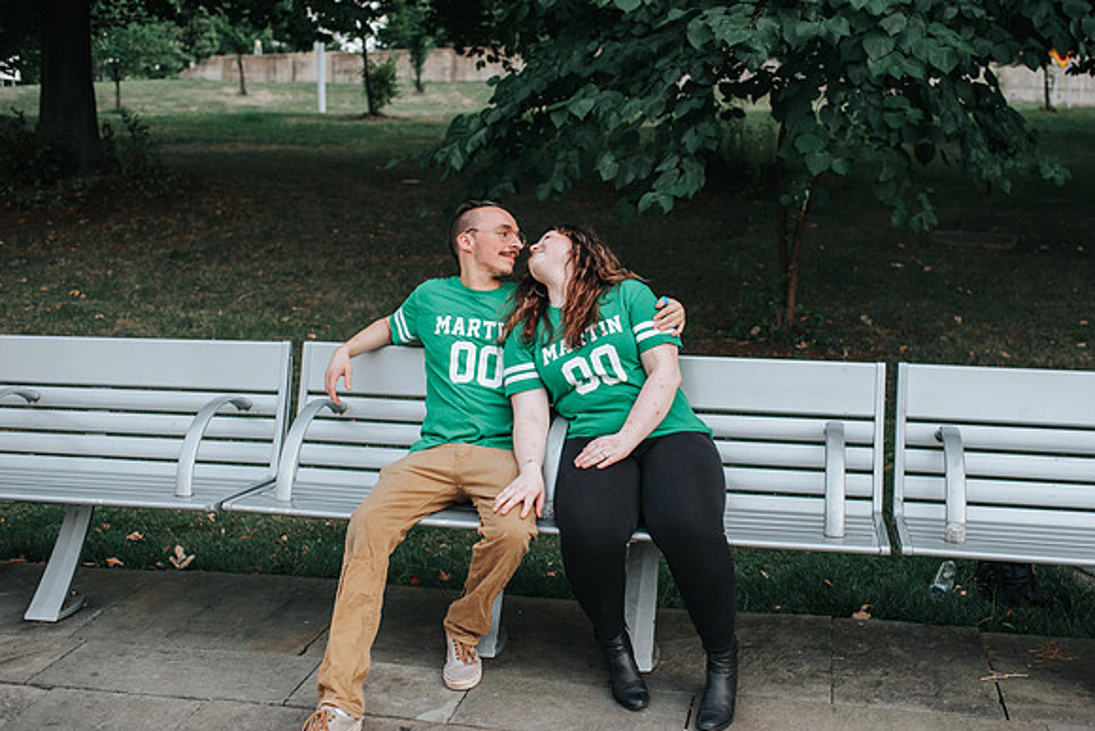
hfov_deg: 49.5
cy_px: 330
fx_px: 1186
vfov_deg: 34.2
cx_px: 601
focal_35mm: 39
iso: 500
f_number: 3.2
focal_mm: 35
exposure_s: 1/800
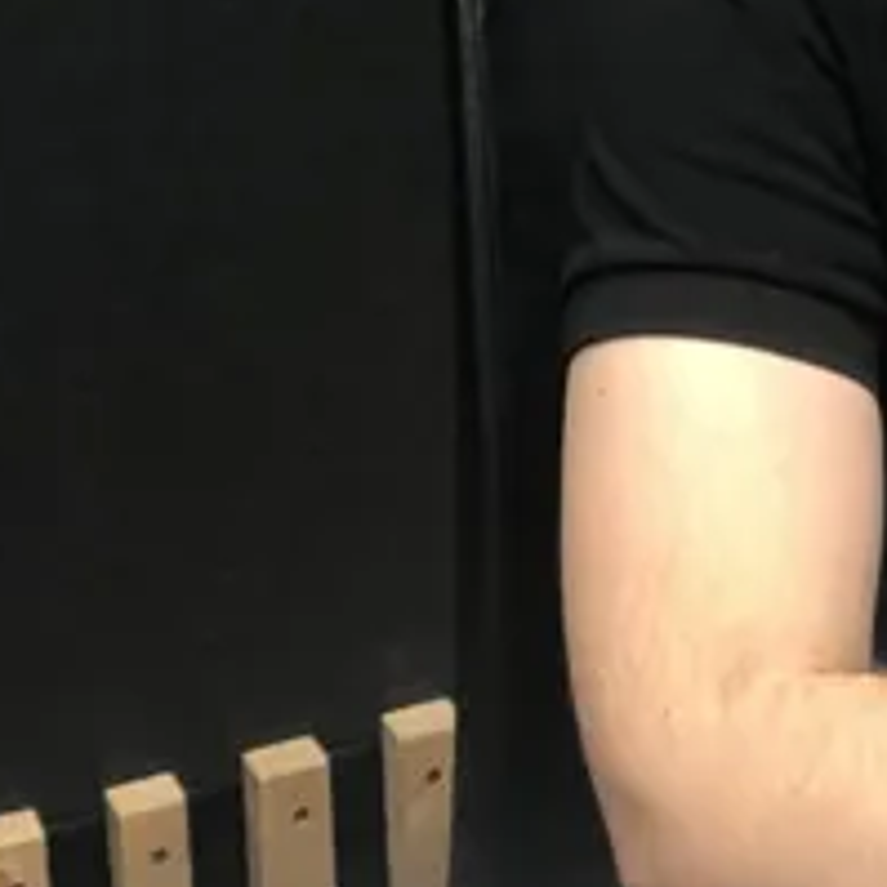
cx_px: 504
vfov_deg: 10.9
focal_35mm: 149
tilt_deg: -10.5
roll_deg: +4.3
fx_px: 4320
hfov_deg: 11.7
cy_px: -749
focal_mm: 4
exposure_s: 1/17
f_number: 1.8
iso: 64
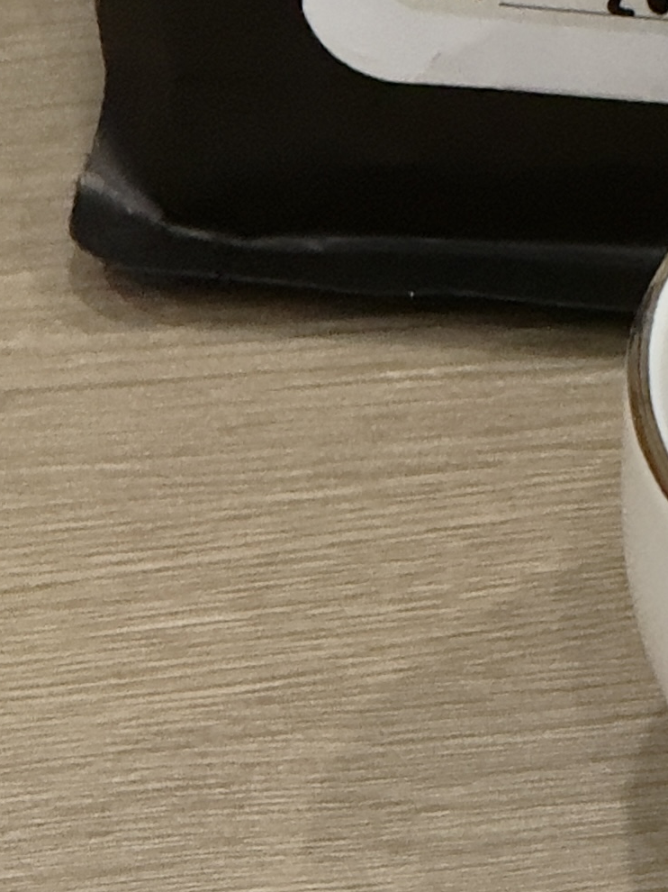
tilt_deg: -29.4
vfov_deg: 4.3
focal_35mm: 456
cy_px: -675
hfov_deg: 3.2
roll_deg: -1.8
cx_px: 1185
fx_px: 11738
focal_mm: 15.66
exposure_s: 1/40
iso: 800
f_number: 2.8
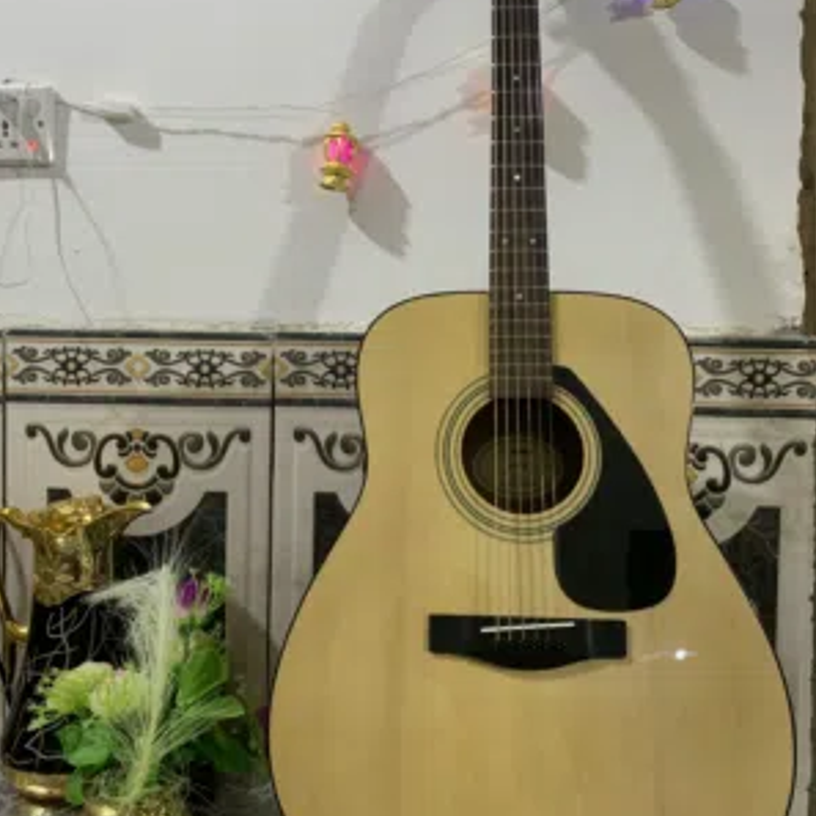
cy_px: 376
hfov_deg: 52.5
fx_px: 827
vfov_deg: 52.5
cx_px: 407
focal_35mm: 31
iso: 200
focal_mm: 4.25
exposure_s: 1/60
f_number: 1.8
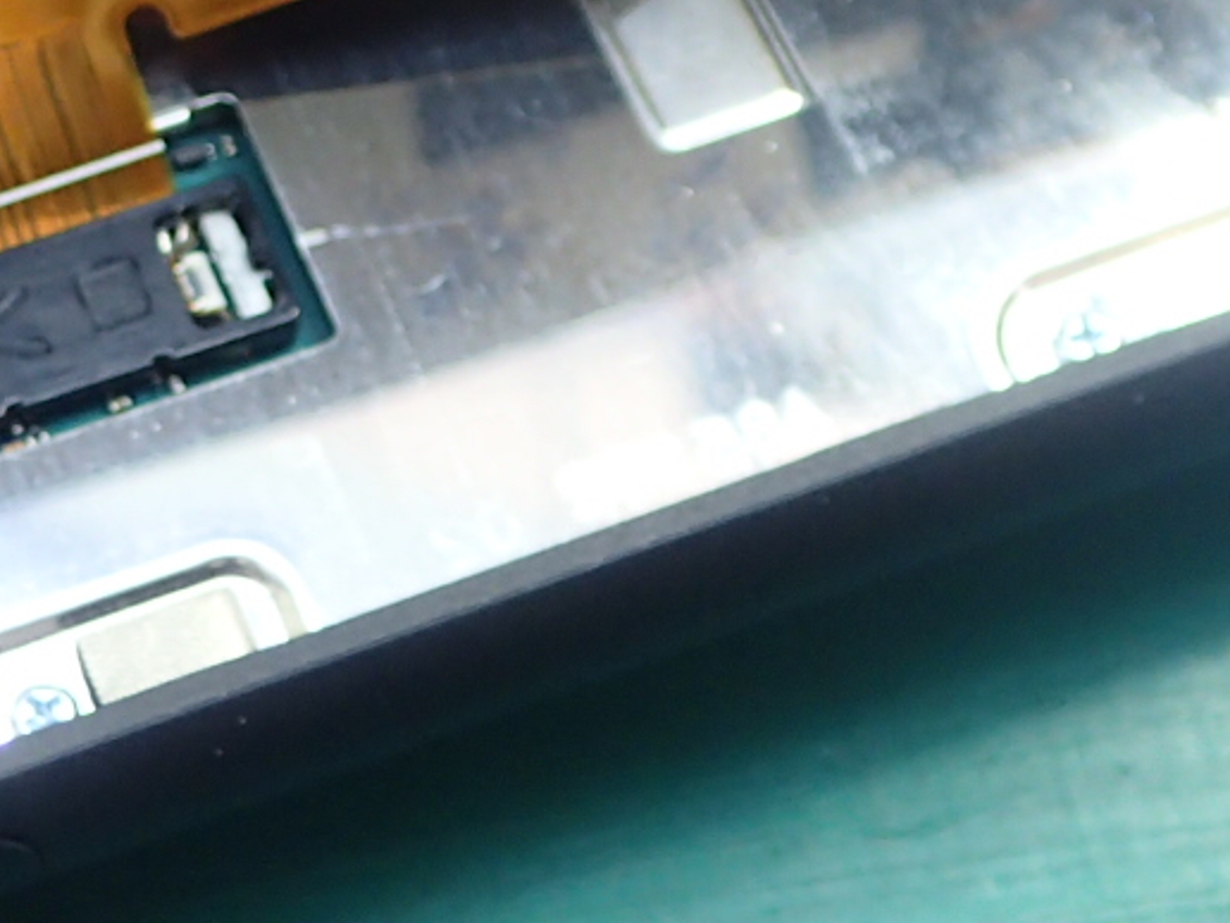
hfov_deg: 16.3
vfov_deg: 12.2
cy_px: -145
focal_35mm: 119
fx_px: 4228
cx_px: 105
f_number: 2.4
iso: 200
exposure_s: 1/40
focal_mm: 5.87
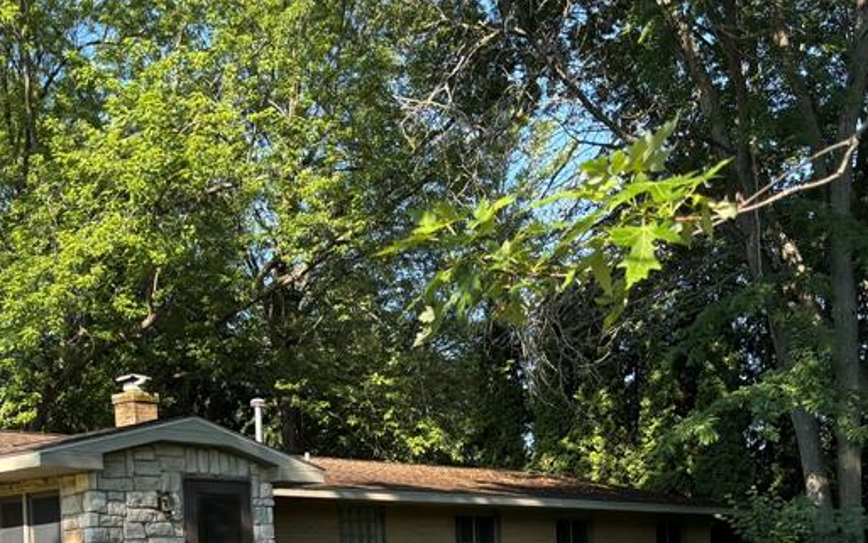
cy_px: 617
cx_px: 291
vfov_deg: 22.1
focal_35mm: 55
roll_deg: +3.0
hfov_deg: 36.5
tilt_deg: -0.5
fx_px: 1301
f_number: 1.6
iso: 50
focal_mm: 5.96
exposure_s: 1/831
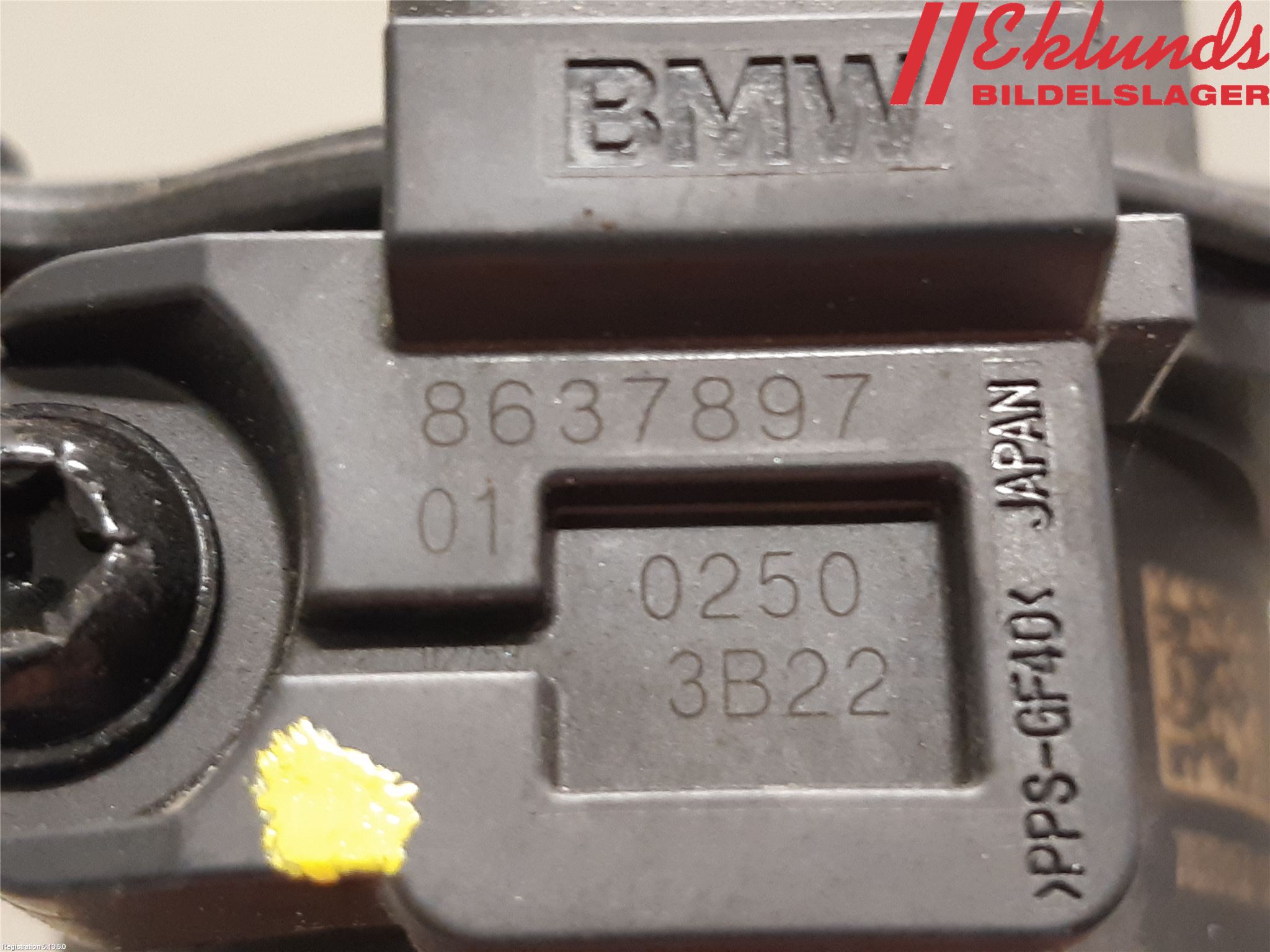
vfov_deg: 53.1
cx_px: 635
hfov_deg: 67.3
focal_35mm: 26
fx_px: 954
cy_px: 476
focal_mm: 3.93
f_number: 1.7
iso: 200
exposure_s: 1/25
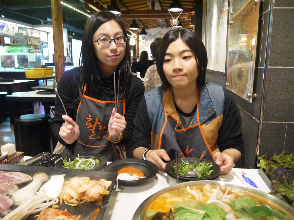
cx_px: 147
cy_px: 110
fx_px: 238
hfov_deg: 63.4
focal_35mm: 28
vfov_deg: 49.7
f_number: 3.5
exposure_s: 1/40
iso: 1600
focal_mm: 14
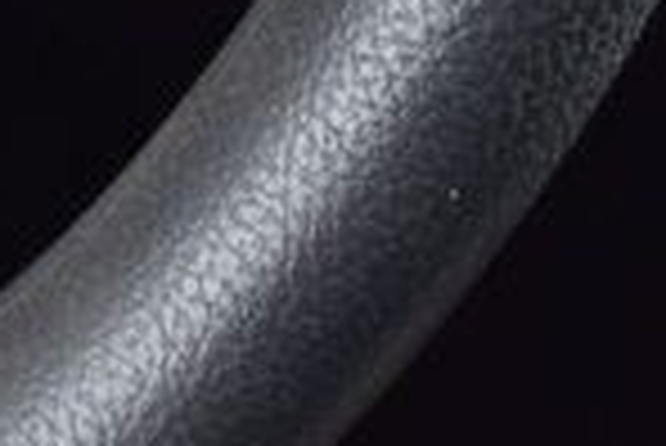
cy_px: -797
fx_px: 7666
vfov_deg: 3.3
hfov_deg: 4.8
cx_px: -1174
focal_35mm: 414
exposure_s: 1/60
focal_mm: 40
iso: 400
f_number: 8
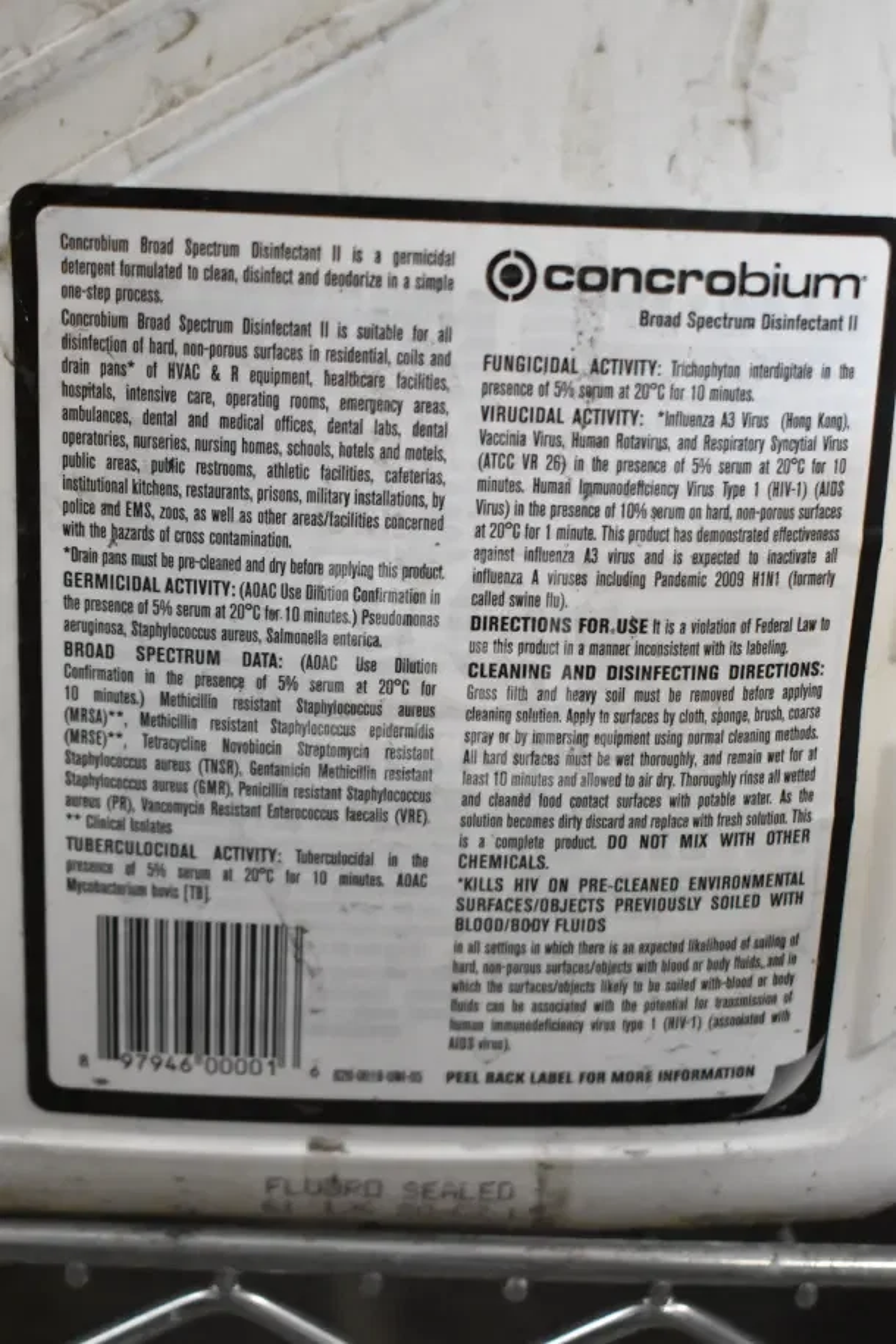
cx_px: 448
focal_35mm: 52
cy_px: 672
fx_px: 1960
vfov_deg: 37.9
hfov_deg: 25.8
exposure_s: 1/60
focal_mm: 35
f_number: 4.5
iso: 8000
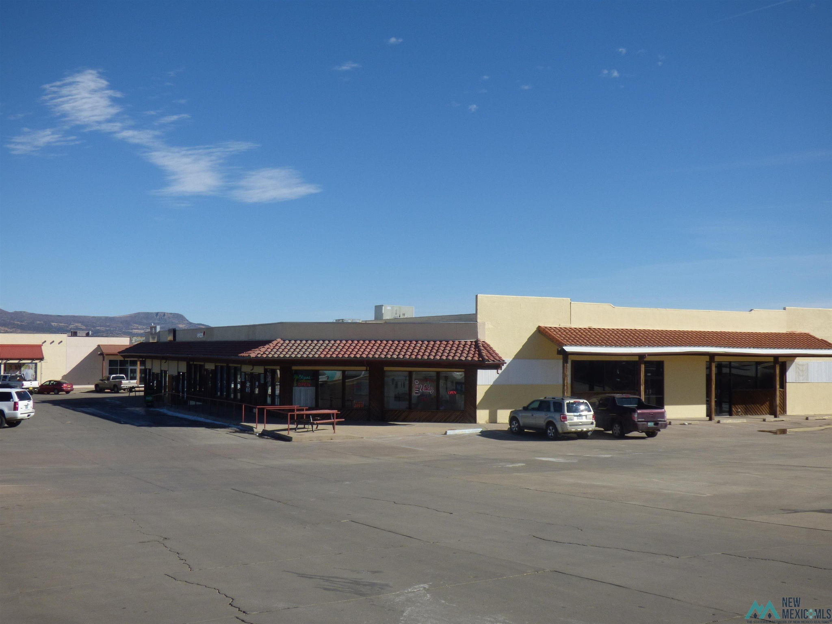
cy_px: 312
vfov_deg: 35.1
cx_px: 416
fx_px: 985
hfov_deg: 45.8
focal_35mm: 41
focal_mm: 7.37
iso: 100
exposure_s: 1/800
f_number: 5
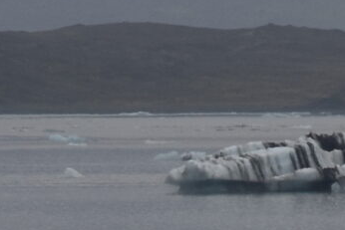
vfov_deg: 1.1
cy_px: 534
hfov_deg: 1.6
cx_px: 141
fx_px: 12338
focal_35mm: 1287
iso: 250
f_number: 8
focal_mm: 116
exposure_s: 1/250
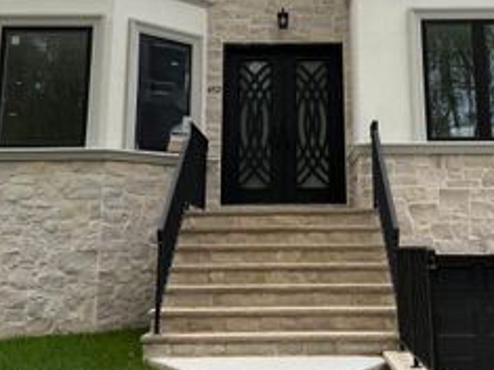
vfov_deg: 27.9
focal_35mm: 51
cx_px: 301
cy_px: 73
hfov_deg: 37.3
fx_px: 727
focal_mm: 6.76
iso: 100
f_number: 1.78
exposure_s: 1/3145
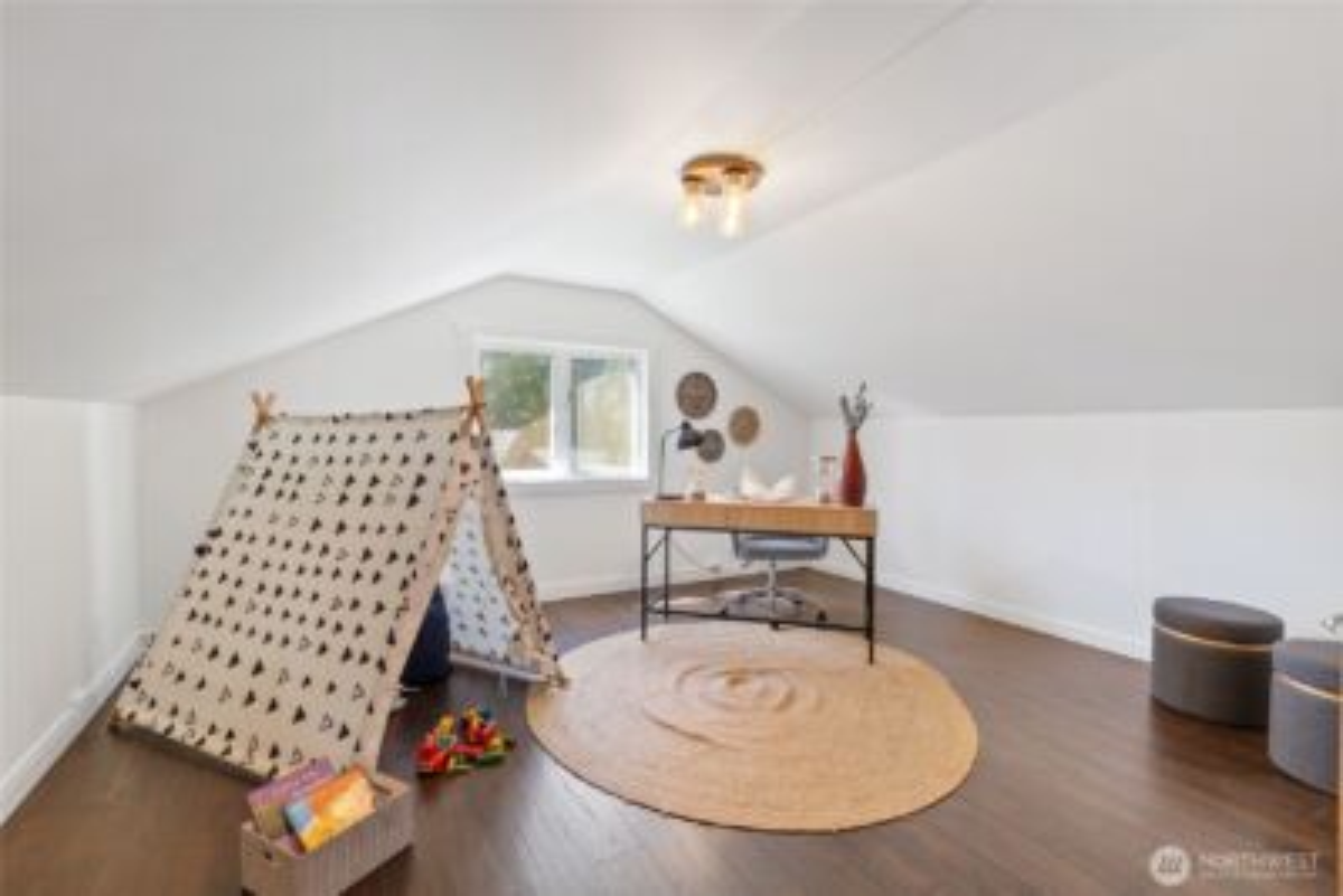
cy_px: 448
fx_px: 597
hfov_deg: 96.7
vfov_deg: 73.8
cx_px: 672
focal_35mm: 16
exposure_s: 1/6
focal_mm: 16
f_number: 8
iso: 125
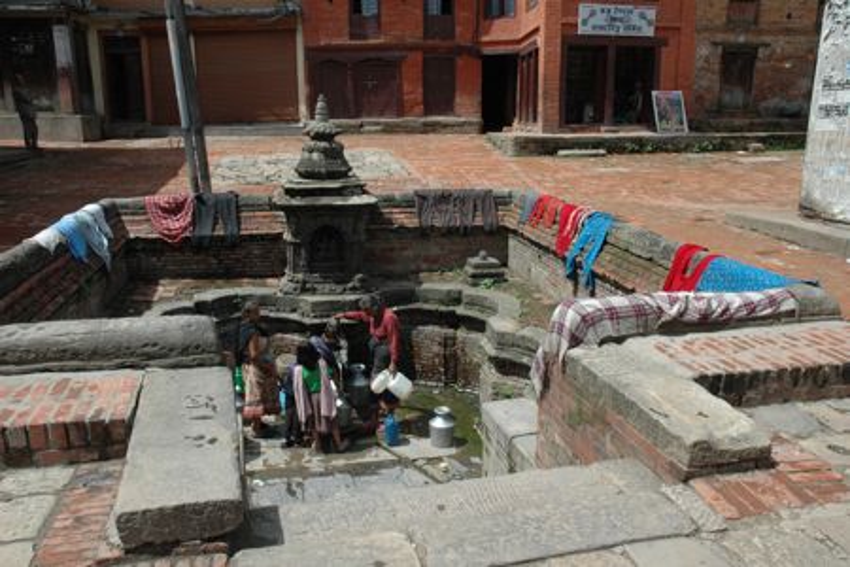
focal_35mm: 33
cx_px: 425
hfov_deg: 57.2
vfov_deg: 40.0
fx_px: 779
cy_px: 284
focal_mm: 22
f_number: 11
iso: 400
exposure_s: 1/500
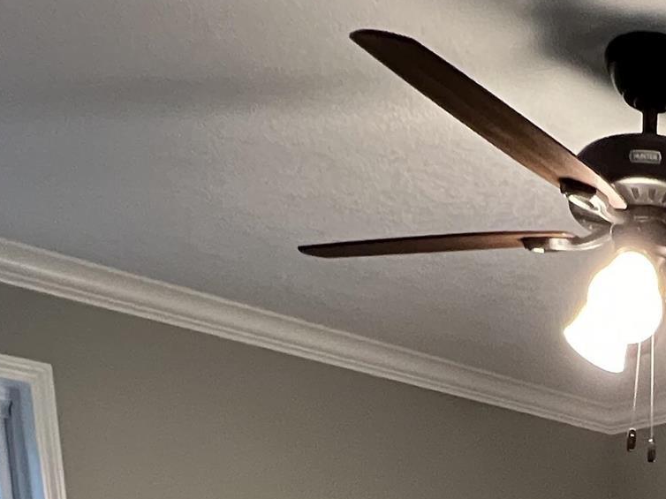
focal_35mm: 53
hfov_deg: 32.6
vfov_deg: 18.4
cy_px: 993
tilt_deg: -15.2
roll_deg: -2.3
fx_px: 1019
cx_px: 700
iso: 400
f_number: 1.8
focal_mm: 1.57
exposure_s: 1/60
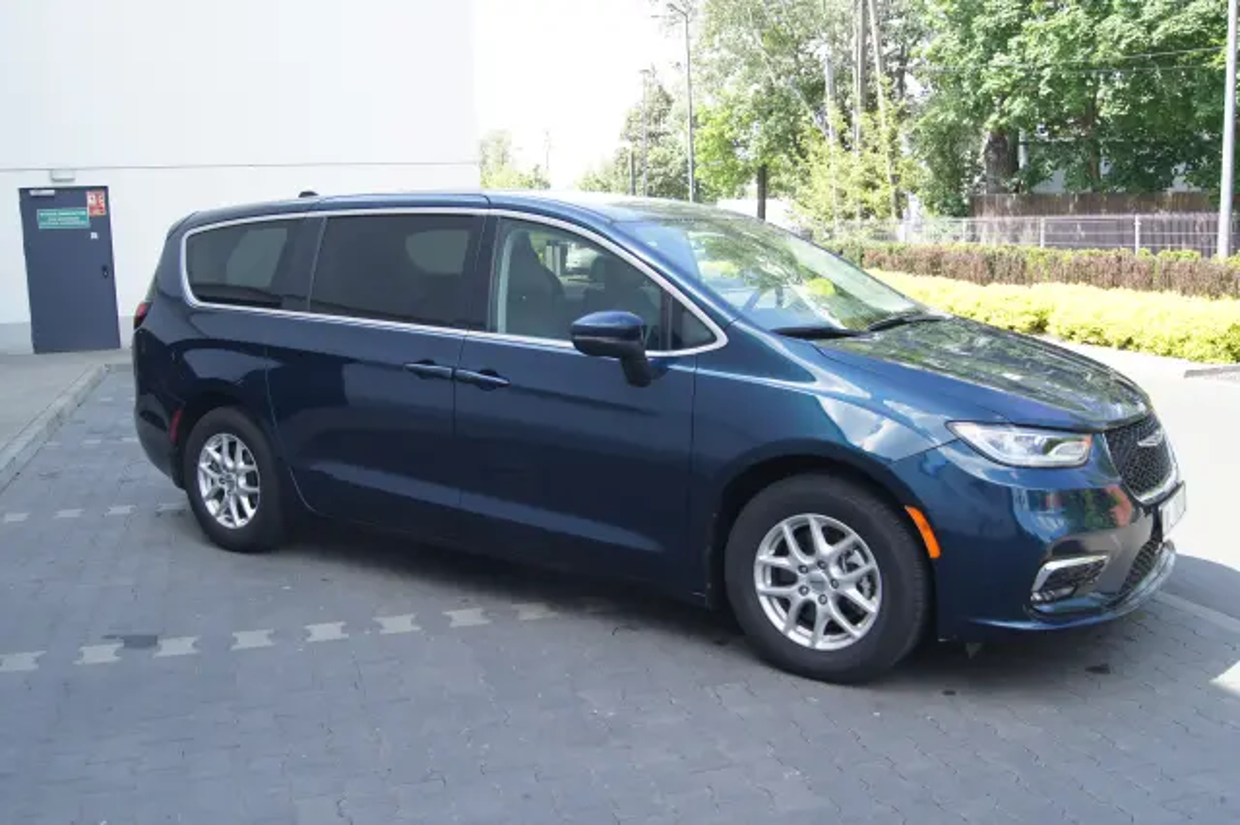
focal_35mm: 33
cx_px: 620
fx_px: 1136
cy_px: 412
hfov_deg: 57.2
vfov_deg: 39.9
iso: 100
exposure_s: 1/80
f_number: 5.6
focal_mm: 22
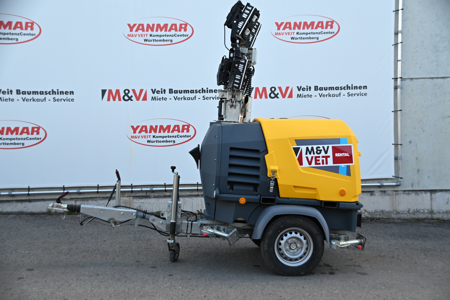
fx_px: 600
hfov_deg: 41.1
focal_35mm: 48
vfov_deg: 28.1
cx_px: 225
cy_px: 150
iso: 200
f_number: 5
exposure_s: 1/250
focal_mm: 32
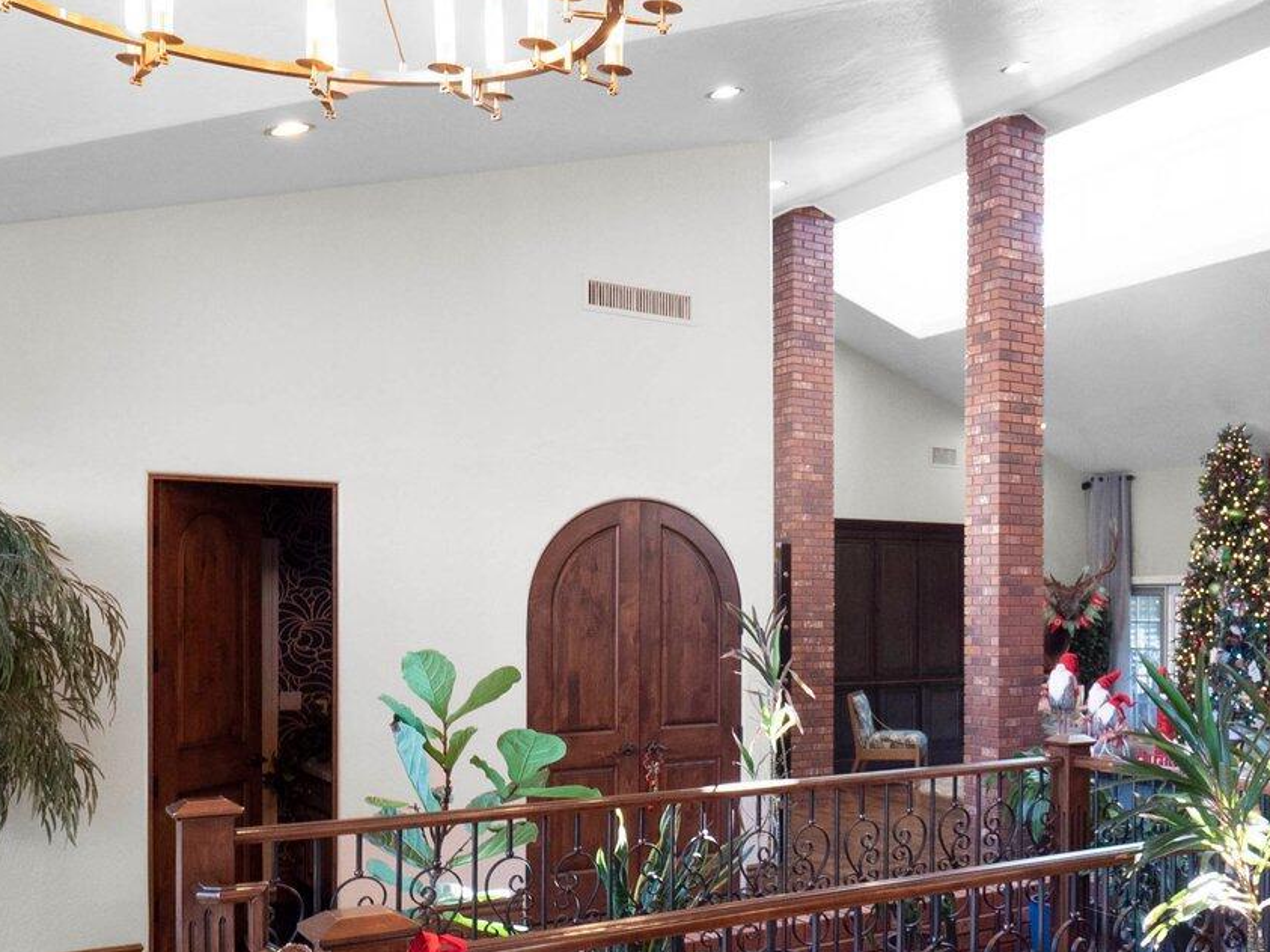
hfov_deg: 50.0
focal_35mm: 34
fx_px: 1247
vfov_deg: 40.4
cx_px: 1056
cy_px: 735
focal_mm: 7
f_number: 4
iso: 400
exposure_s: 1/15
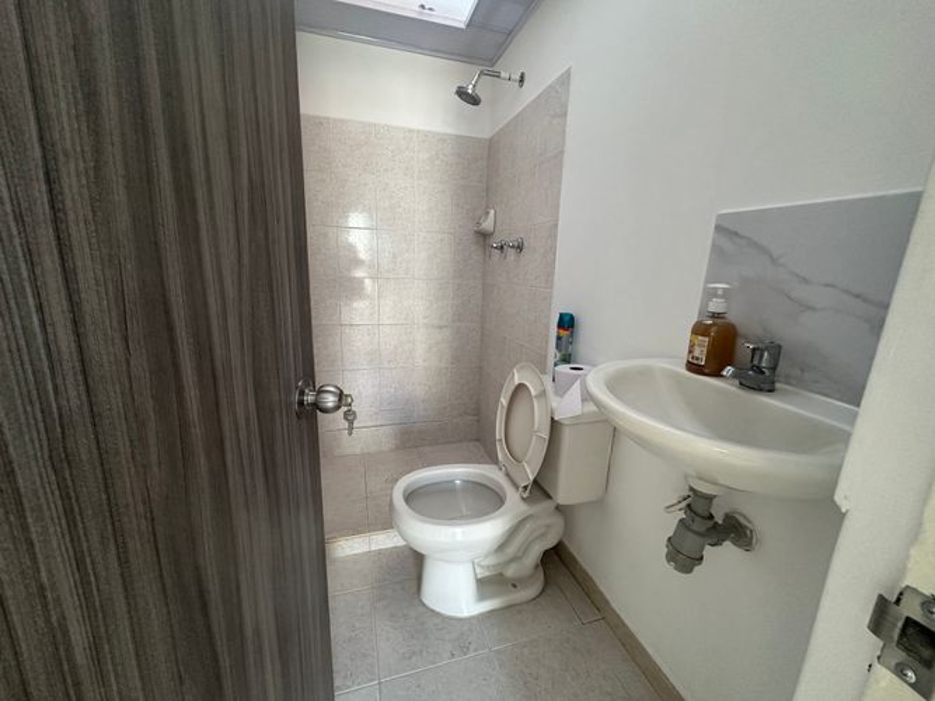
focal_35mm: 14
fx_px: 378
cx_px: 468
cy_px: 350
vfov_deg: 85.7
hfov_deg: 102.1
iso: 320
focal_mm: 2.22
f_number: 2.2
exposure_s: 1/84
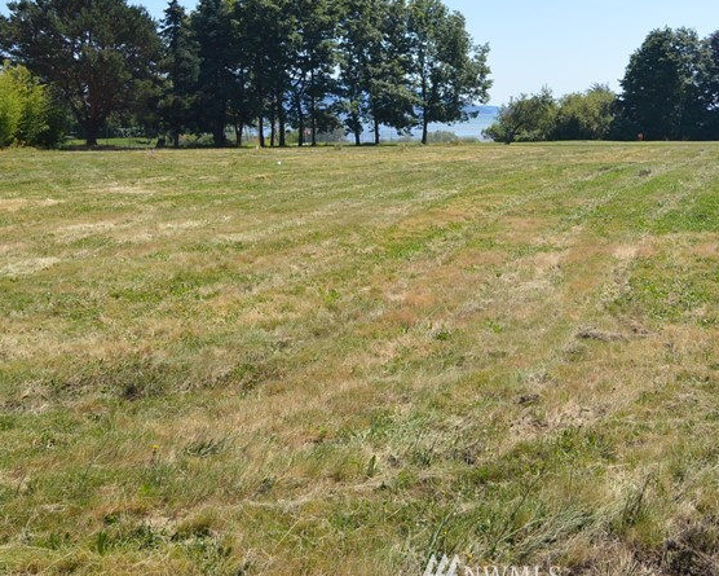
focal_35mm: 44
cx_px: 495
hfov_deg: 41.3
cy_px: 151
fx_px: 936
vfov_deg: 33.5
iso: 100
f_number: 8
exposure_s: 1/250
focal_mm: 16
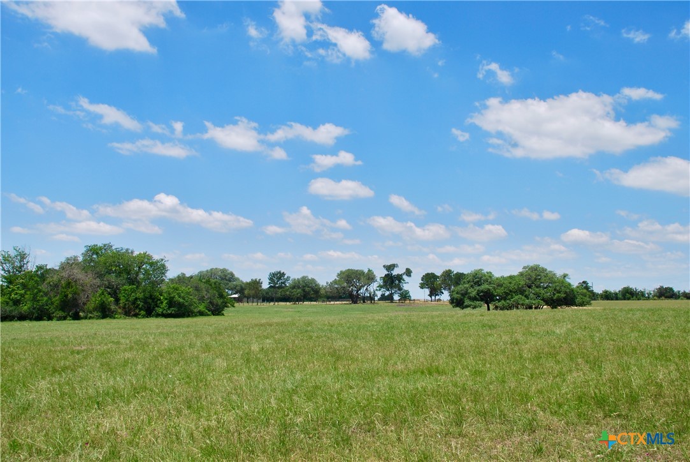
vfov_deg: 40.0
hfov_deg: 57.2
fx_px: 633
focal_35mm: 33
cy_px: 231
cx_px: 345
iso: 100
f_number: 8
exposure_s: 1/250
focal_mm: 22
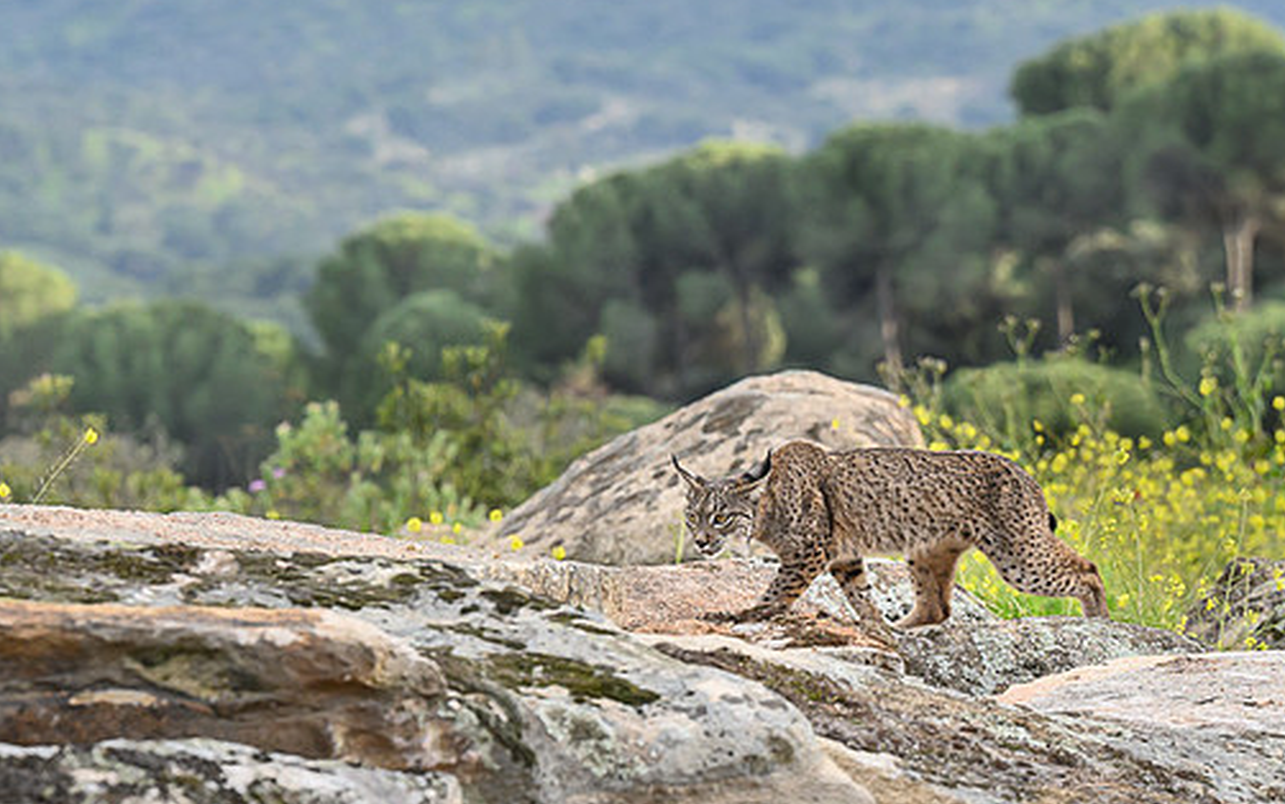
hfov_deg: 10.1
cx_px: 641
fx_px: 7251
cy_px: 409
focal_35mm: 207
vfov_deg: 6.3
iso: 640
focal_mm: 115
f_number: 4
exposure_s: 1/2000
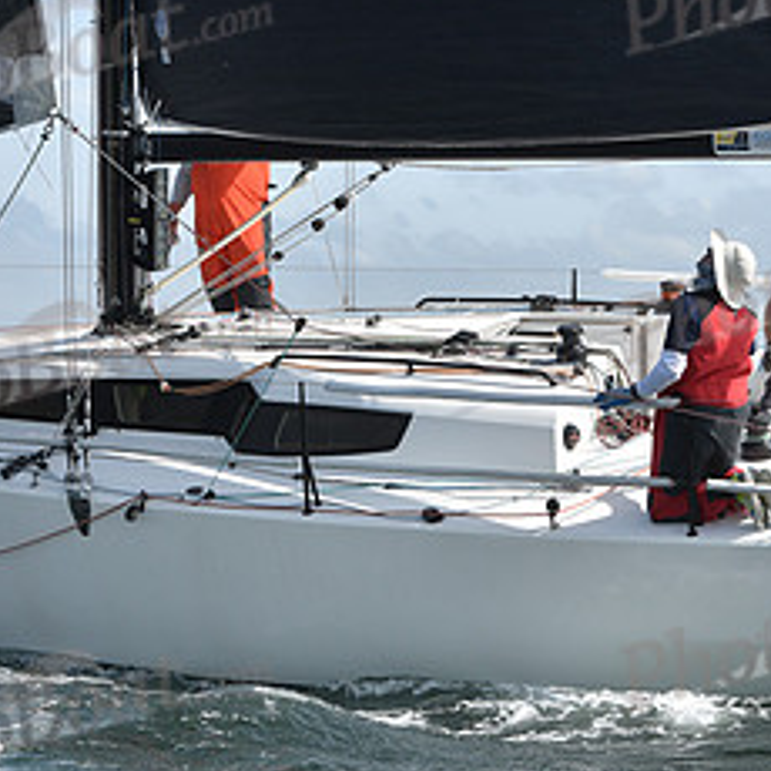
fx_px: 3780
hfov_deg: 11.6
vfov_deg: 11.6
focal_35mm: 150
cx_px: 449
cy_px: 498
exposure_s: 1/1250
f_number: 6.3
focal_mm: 70
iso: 200
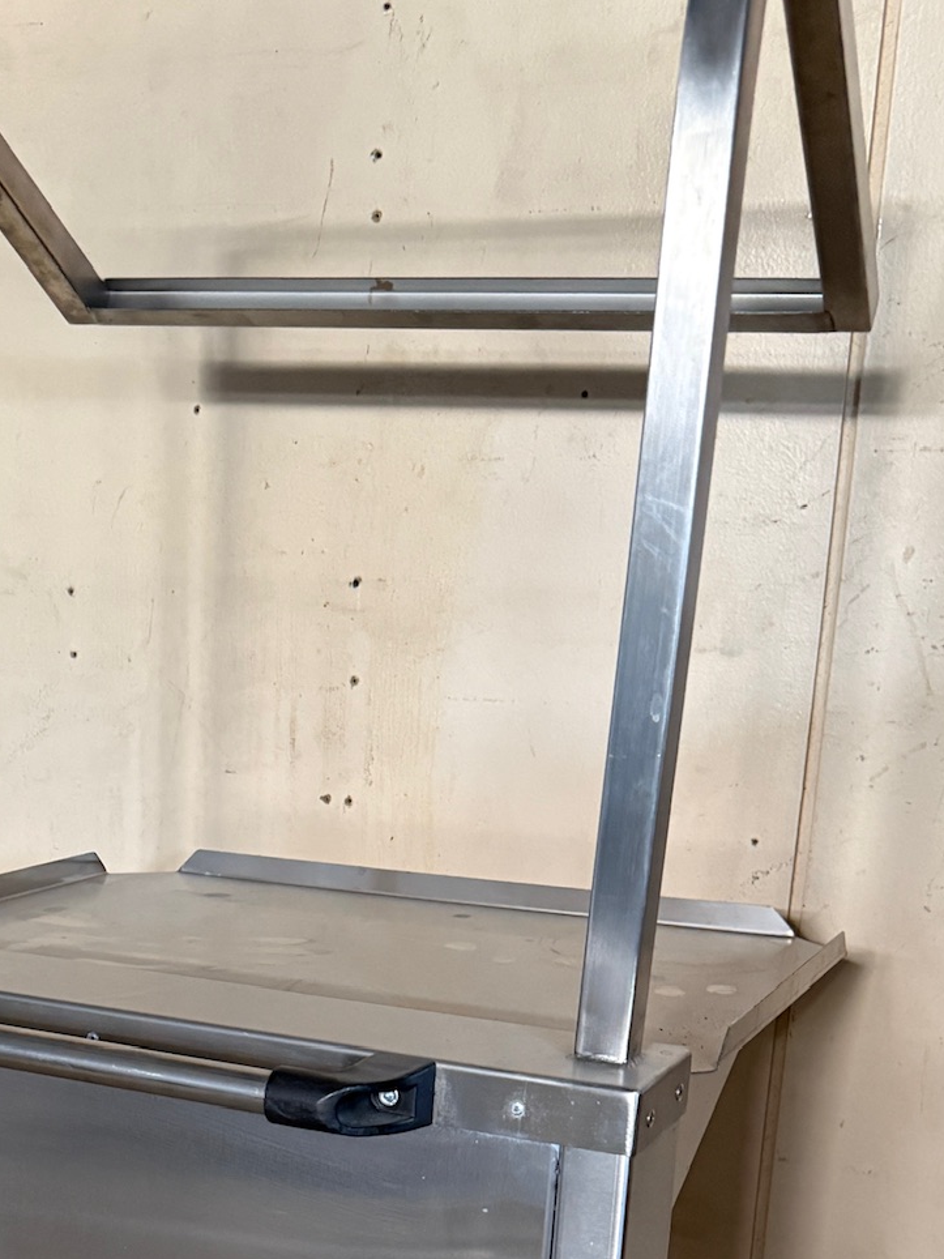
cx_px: 279
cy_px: 1191
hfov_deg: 28.3
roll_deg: -0.9
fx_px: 1854
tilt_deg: -17.1
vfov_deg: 34.8
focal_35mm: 51
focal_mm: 6.76
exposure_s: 1/60
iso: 500
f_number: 1.78
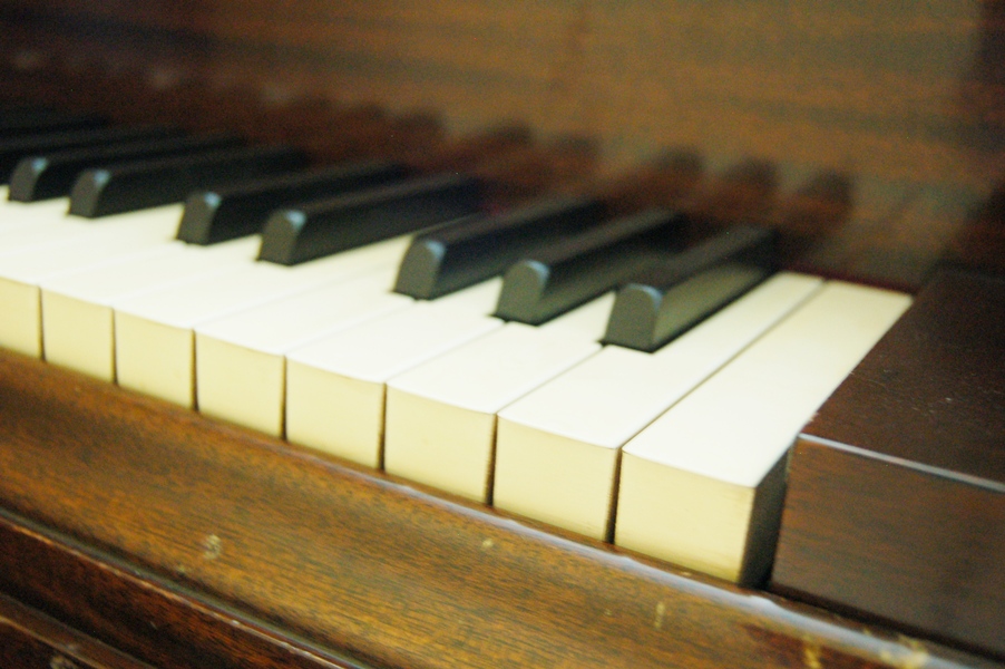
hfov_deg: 46.4
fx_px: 1172
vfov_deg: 31.8
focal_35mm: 42
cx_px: 502
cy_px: 334
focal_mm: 28
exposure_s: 1/8
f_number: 4.2
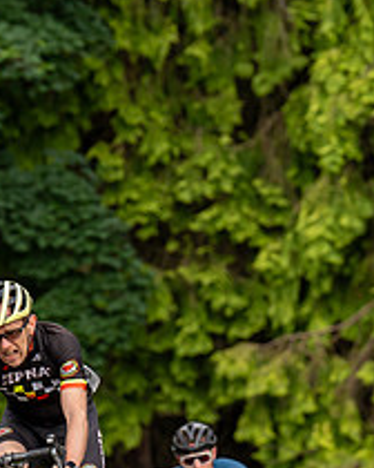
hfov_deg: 3.6
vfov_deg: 4.5
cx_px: 24
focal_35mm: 433
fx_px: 5991
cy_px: 347
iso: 400
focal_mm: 167
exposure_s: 1/800
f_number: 4
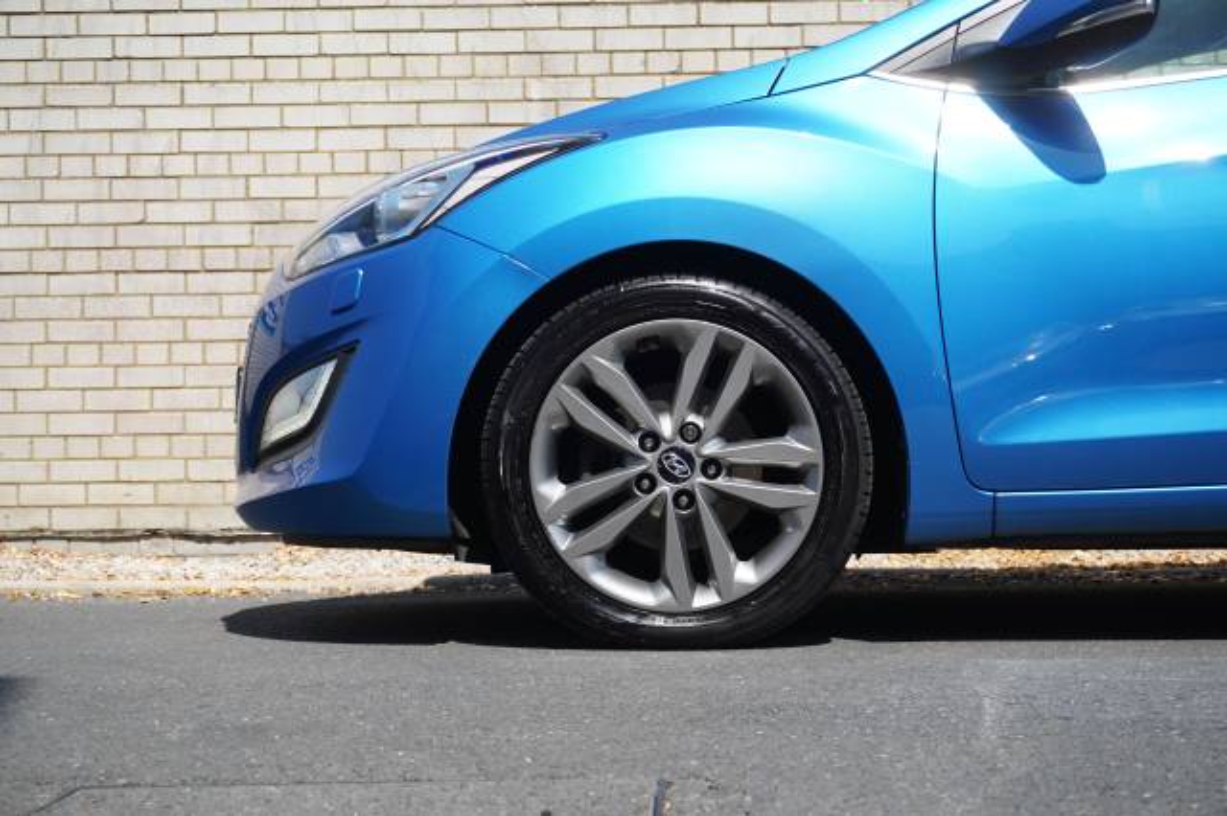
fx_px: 1737
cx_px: 614
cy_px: 408
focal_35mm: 51
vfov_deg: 26.5
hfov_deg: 38.9
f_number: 5.6
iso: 100
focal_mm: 34
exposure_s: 1/200
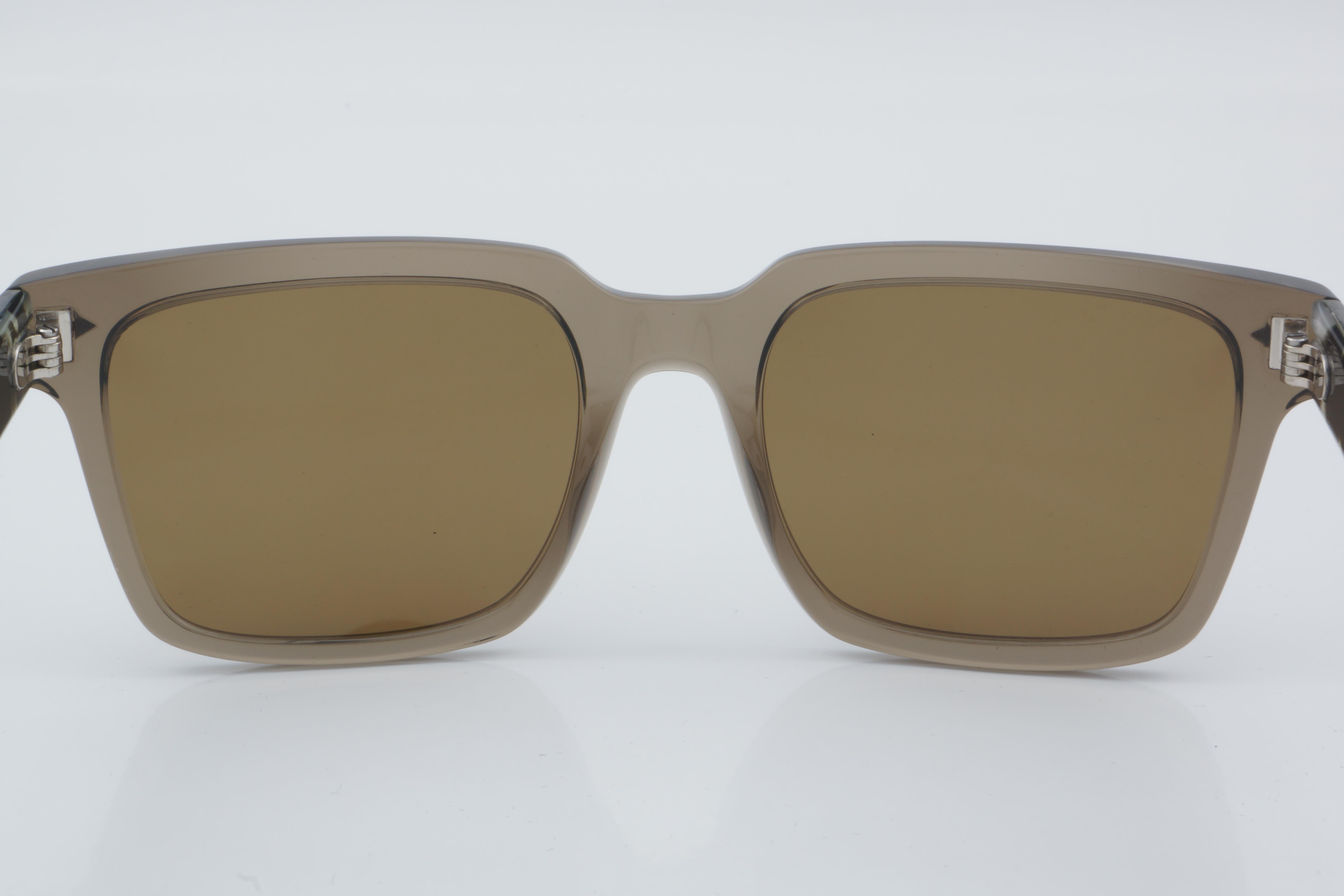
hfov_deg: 24.6
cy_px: 448
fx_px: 3080
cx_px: 672
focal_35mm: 82
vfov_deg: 16.6
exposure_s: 1/4
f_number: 32
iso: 100
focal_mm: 55
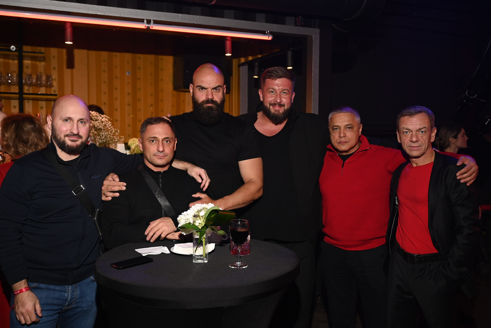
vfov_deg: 37.9
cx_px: 246
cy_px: 164
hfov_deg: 54.4
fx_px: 477
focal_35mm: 35
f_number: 5
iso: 800
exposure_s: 1/125
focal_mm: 35
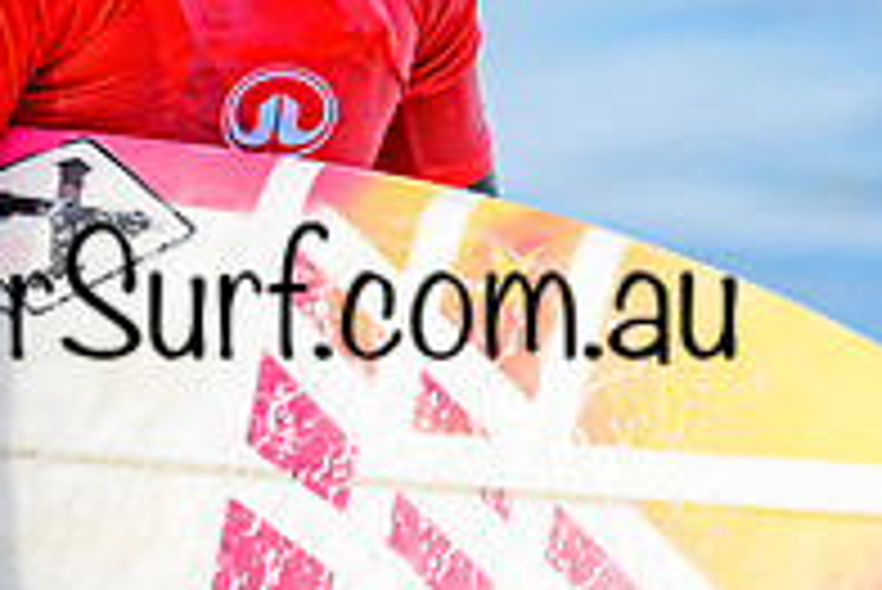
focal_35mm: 2369
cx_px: 261
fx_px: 58082
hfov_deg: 0.9
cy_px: 254
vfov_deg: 0.6
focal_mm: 800
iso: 640
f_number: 6.3
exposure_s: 1/2000
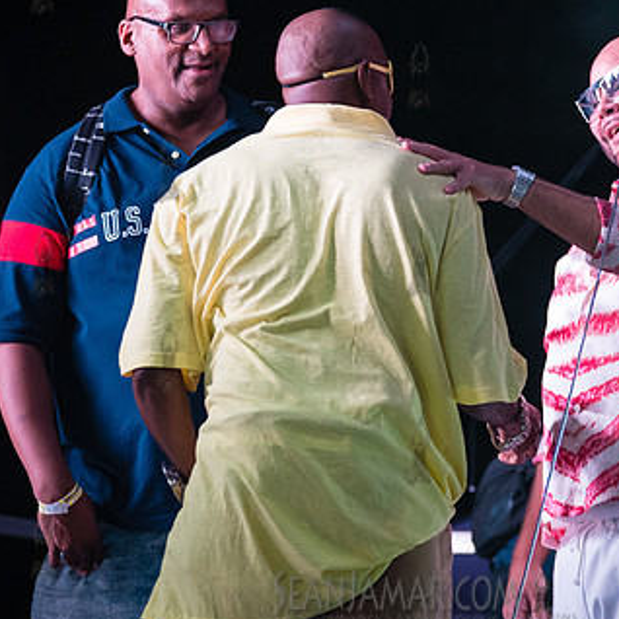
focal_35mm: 258
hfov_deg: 6.8
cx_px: 482
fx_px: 5220
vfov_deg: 6.8
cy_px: 252
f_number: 3.2
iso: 3200
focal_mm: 135
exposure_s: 1/200
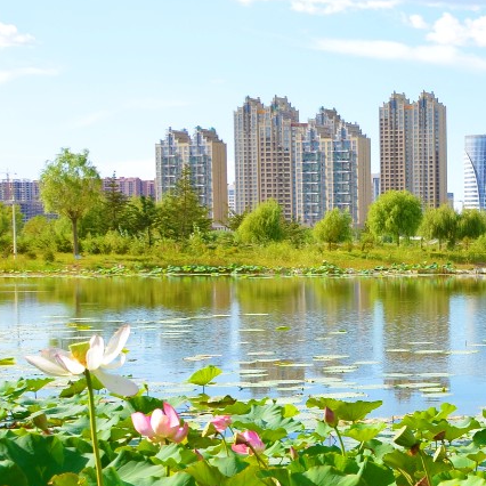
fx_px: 1366
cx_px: 820
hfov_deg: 17.2
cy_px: 322
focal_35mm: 86
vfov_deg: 20.1
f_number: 8
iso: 125
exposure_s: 1/250
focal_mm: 18
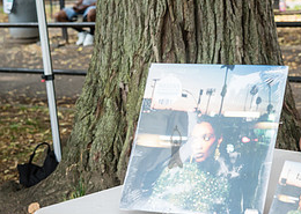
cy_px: 82
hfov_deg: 18.9
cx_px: 307
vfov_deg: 13.9
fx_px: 879
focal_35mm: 103
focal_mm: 43
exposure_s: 1/200
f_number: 4
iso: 500
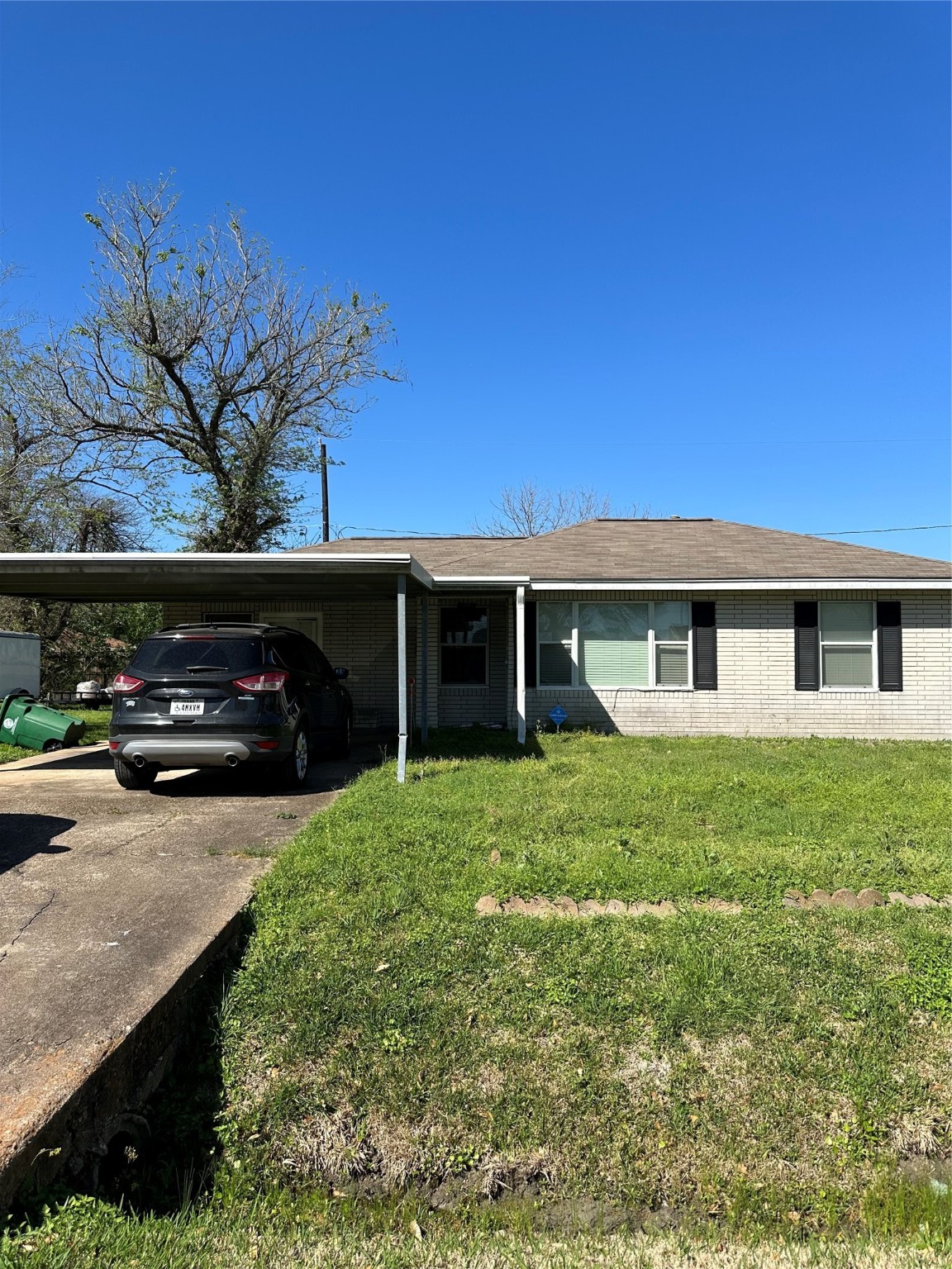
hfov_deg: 56.8
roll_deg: +0.4
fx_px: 880
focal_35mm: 24
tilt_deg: +1.3
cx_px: 476
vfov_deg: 71.6
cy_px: 634
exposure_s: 1/4348
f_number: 1.78
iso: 80
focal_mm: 6.86
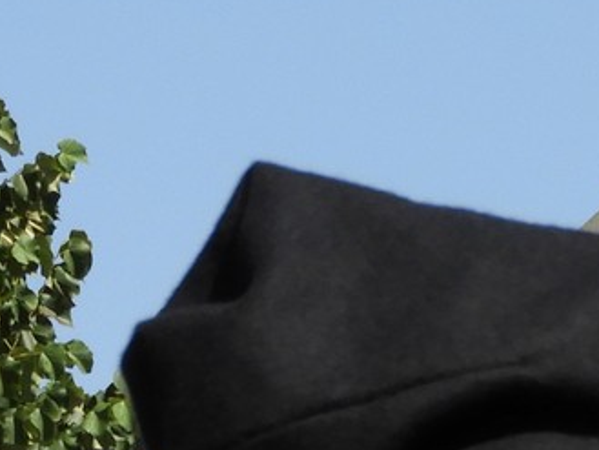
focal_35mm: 519
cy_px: 1175
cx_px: 240
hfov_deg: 3.8
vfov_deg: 2.8
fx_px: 8984
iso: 100
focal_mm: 17
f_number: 4.8
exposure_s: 1/640
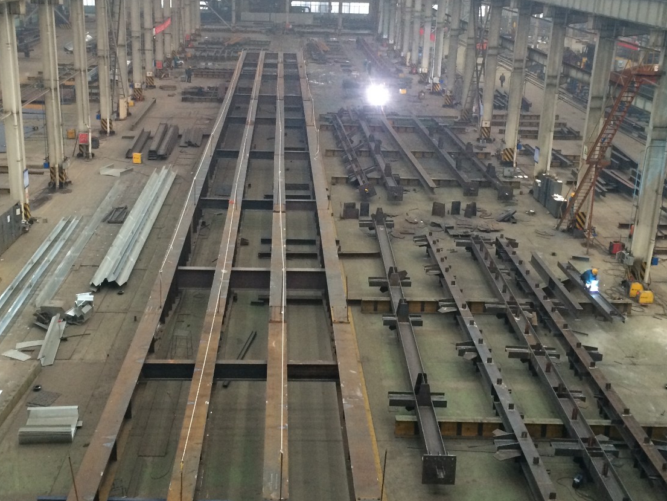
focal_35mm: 42
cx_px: 312
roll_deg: -1.0
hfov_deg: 44.8
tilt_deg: -18.1
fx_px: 809
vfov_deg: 34.2
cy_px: 196
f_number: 2.2
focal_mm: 4.15
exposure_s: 1/30
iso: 160
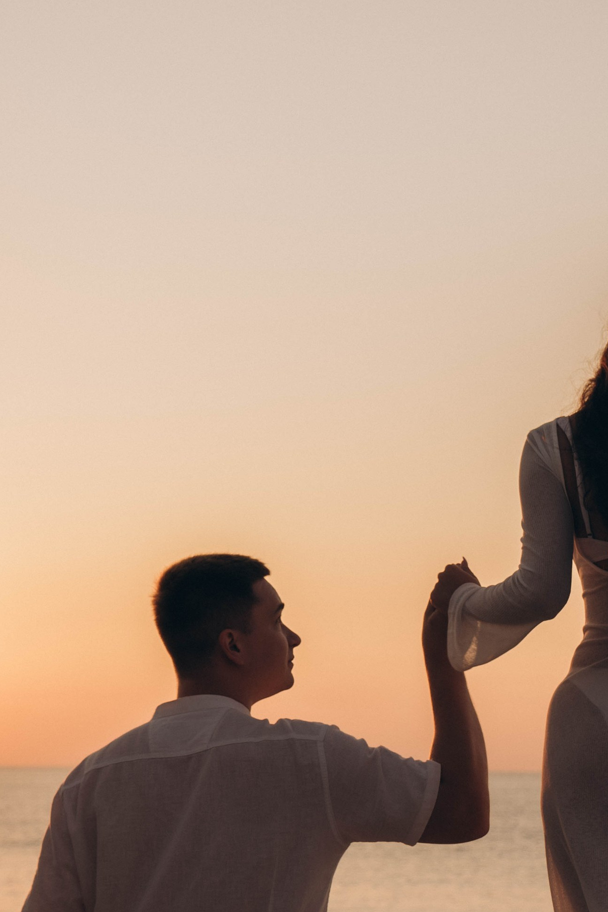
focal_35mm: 110
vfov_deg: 18.5
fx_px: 2786
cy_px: 607
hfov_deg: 12.4
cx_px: 356
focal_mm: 52
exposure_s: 1/200
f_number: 5
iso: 200
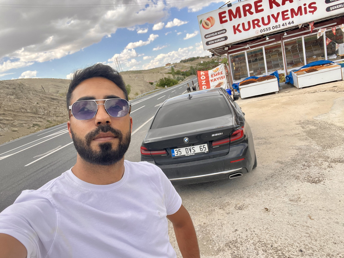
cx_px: 172
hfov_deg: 73.9
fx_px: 229
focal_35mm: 23
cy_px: 129
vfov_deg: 58.9
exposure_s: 1/470
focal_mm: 2.71
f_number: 2.2
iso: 32
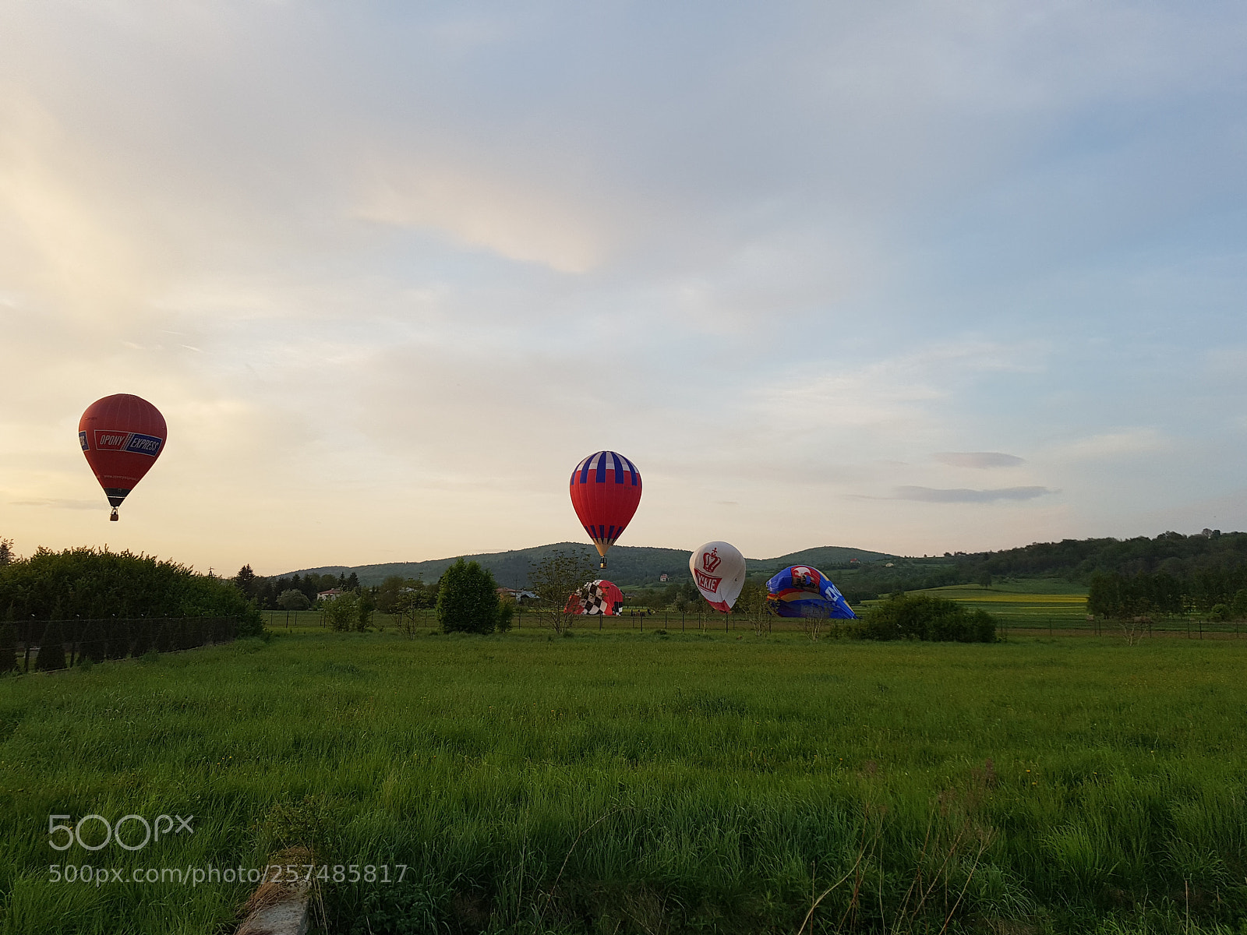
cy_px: 468
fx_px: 937
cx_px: 624
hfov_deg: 67.3
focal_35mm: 26
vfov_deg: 53.1
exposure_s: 1/196
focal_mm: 4.2
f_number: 1.7
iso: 40
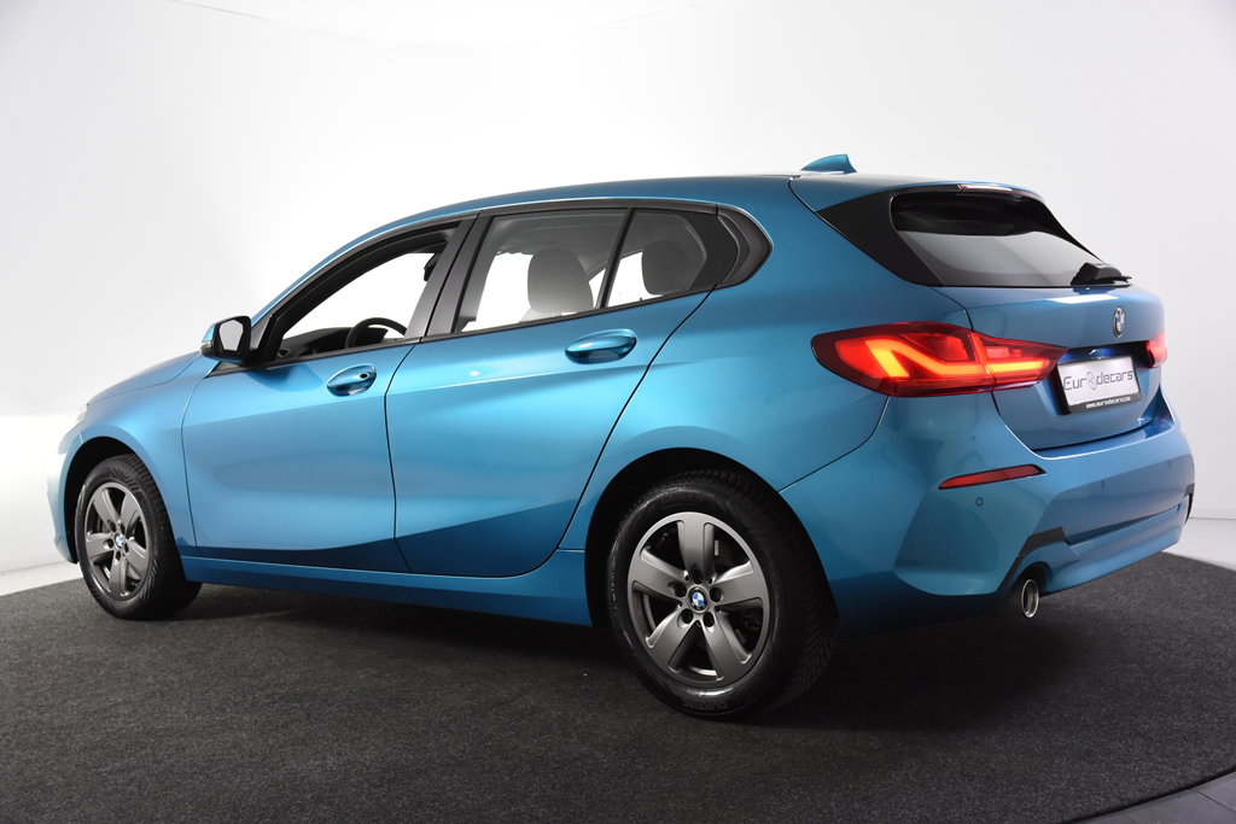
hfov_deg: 46.4
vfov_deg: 31.9
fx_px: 1442
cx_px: 618
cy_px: 412
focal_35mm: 42
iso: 1600
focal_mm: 28
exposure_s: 1/100
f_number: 5
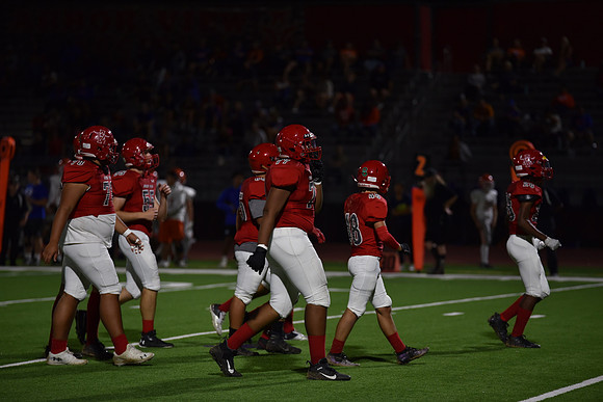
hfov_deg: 10.3
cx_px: 302
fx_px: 3351
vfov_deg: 6.9
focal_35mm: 200
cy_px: 201
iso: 1250
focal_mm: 200
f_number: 2.8
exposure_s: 1/500
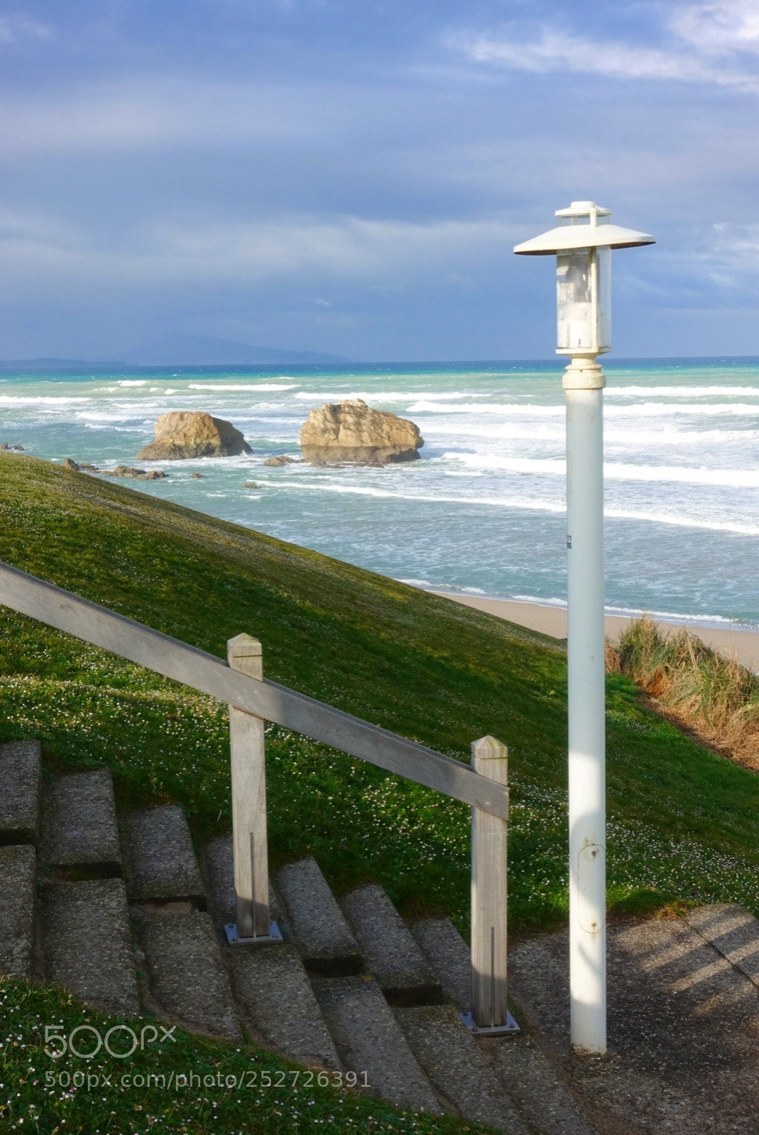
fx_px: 1579
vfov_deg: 39.6
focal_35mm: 50
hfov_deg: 27.0
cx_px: 380
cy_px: 568
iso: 125
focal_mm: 18.51
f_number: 11
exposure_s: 1/60
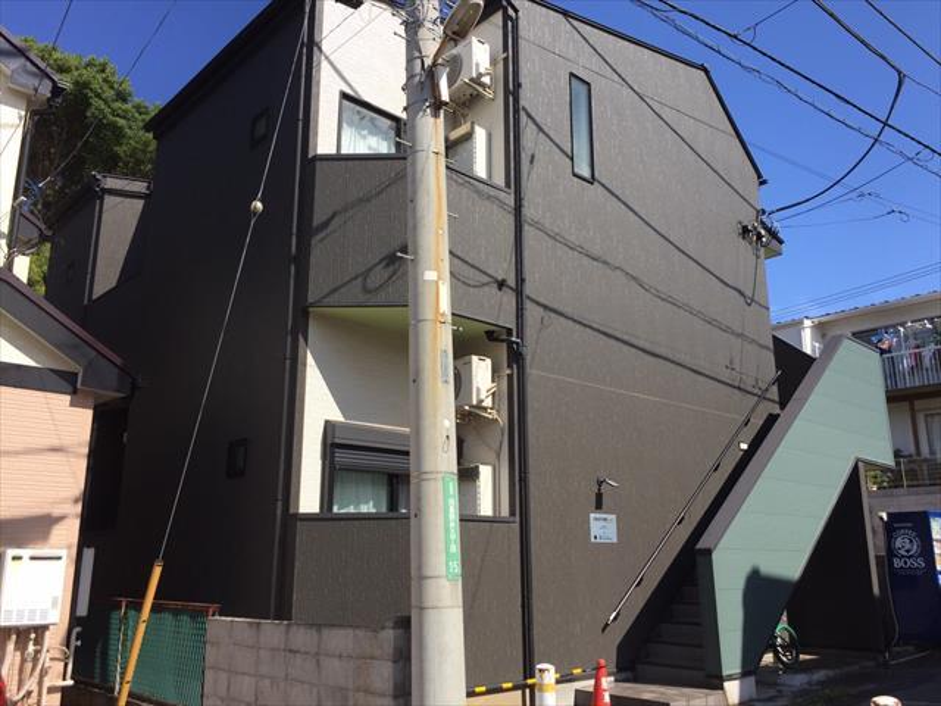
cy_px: 353
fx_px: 788
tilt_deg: +13.8
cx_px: 470
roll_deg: -2.2
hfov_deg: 61.7
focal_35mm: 29
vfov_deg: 48.2
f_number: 2.2
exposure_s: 1/1647
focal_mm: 4.15
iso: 32
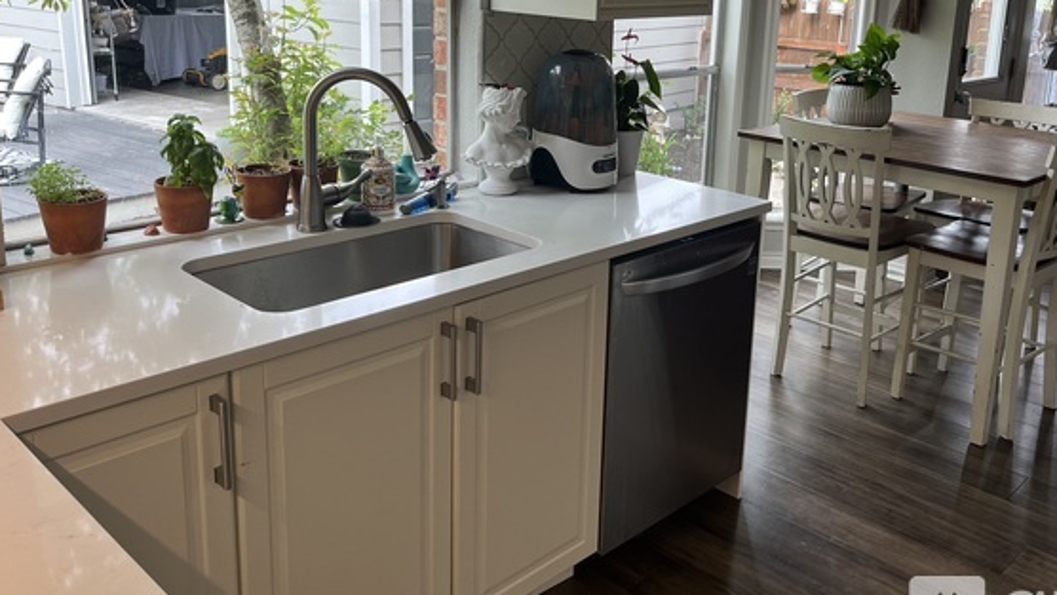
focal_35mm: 34
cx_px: 583
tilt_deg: -13.6
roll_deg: -2.5
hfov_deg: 57.9
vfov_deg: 34.2
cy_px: 177
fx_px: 953
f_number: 1.6
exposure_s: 1/120
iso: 64
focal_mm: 5.1
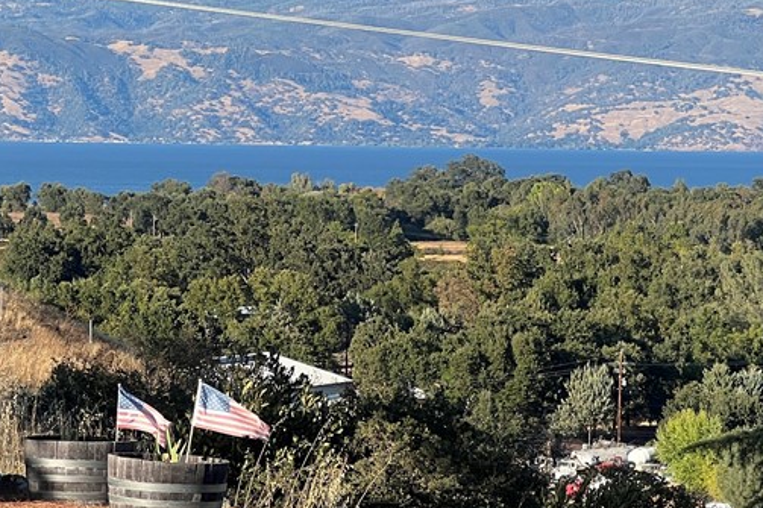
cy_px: 158
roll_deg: -1.0
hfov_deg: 12.6
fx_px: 3453
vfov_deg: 8.4
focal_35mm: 163
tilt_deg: +0.2
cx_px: 449
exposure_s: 1/717
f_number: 2.8
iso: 32
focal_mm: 9
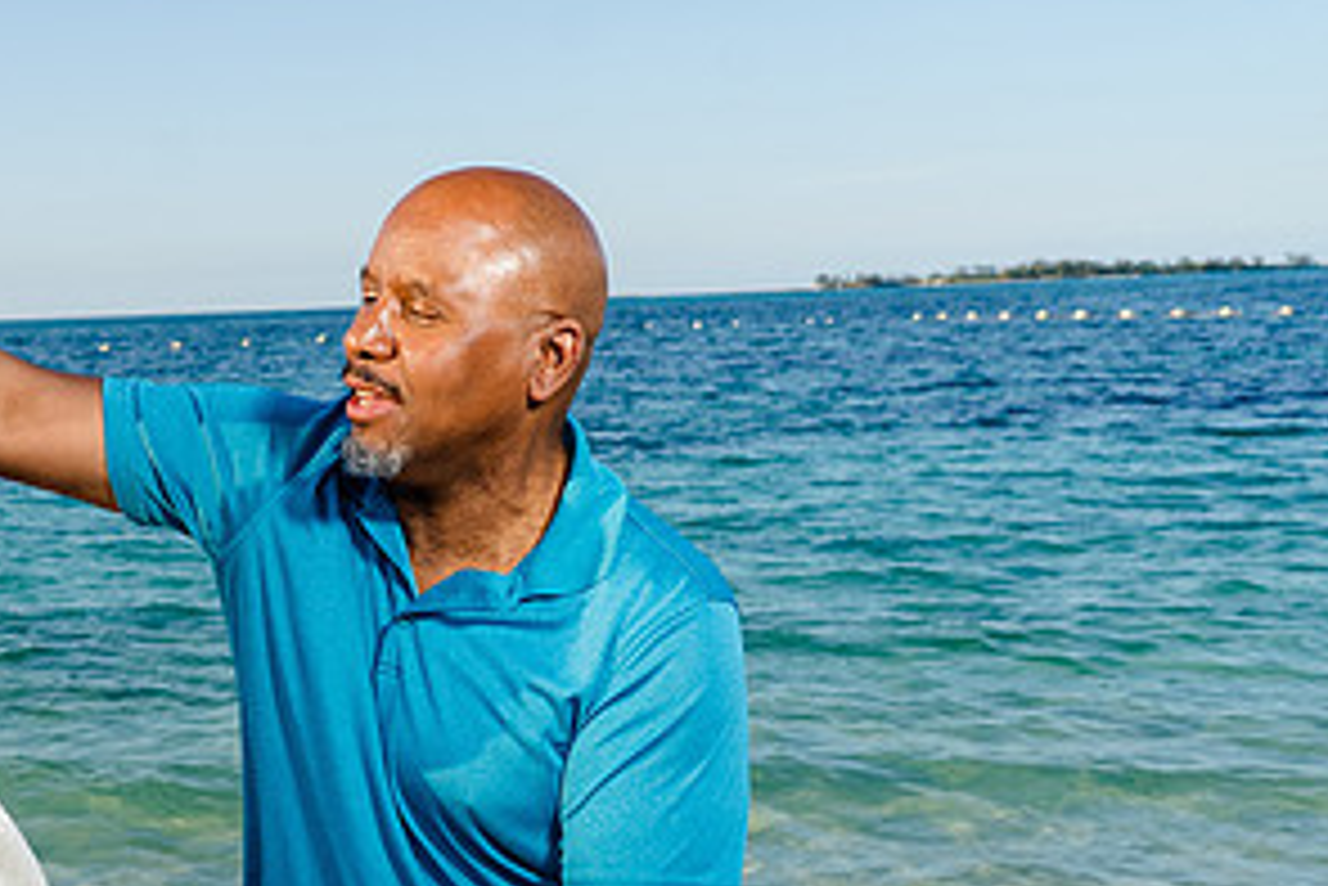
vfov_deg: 22.6
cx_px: 135
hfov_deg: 32.3
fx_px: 2177
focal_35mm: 59
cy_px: 767
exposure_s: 1/250
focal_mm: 30
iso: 100
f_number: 5.6
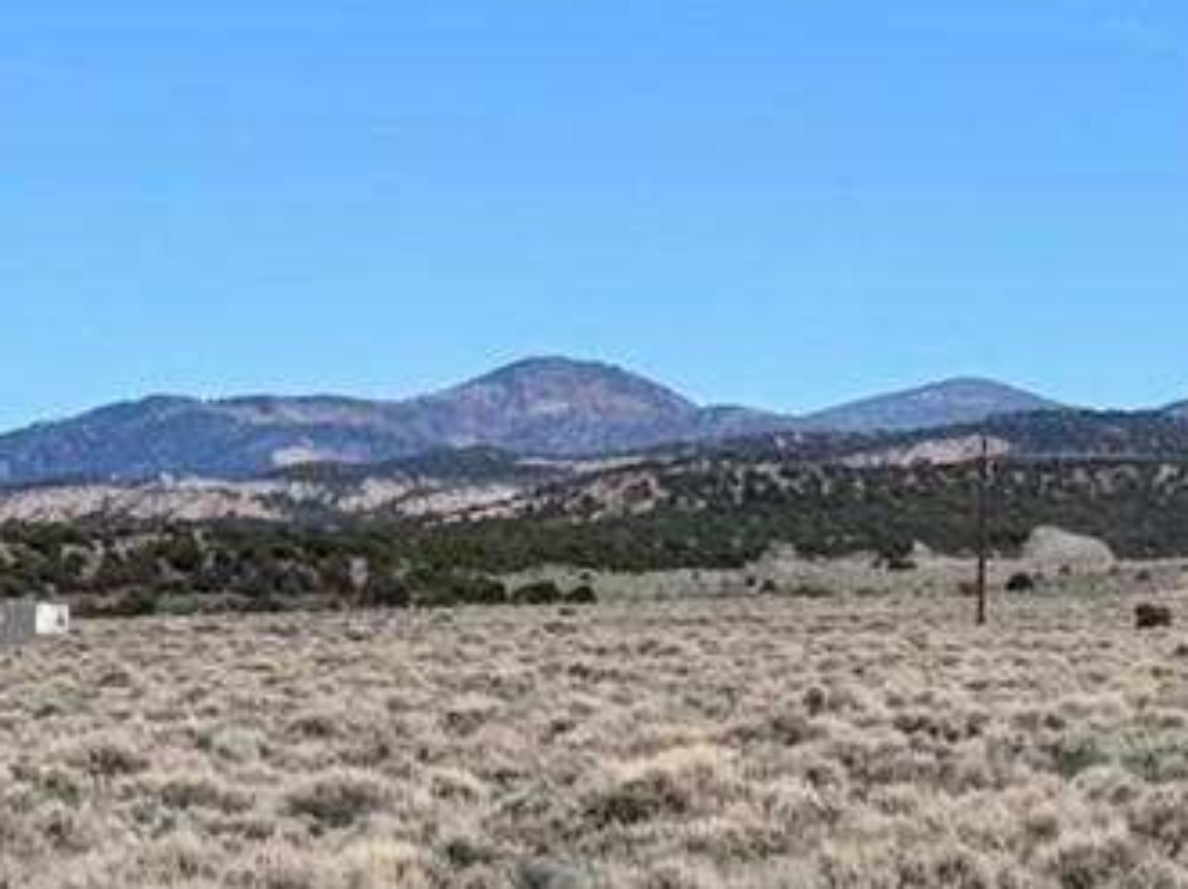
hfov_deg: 8.5
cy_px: 1584
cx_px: 716
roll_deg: +0.3
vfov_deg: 6.2
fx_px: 7991
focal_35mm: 233
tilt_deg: -5.2
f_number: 1.78
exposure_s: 1/4049
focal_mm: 6.76
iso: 64
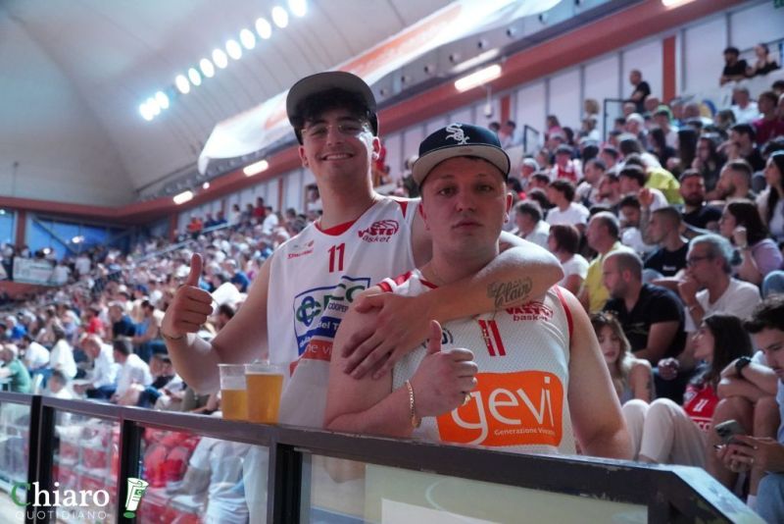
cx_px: 392
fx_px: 850
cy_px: 262
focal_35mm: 39
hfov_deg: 49.5
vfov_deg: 34.2
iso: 5000
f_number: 4
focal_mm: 26
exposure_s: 1/500
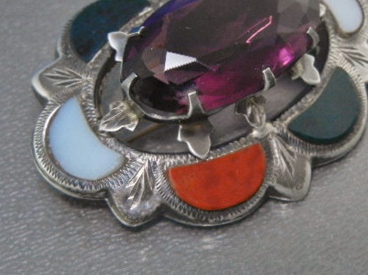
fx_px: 934
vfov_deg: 16.7
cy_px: 71
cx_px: 228
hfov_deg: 22.2
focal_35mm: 88
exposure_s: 1/30
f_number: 8
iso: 800
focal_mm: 10.6
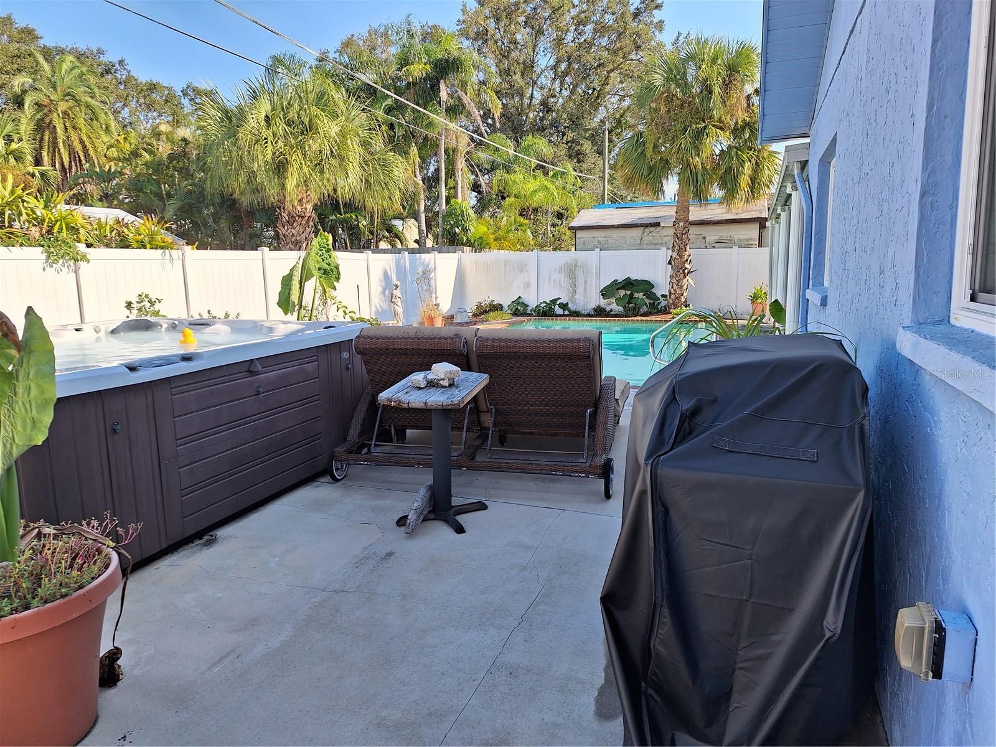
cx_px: 498
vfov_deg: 58.9
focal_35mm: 23
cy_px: 374
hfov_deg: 73.9
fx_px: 662
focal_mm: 5.54
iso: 40
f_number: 1.8
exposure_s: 1/1052
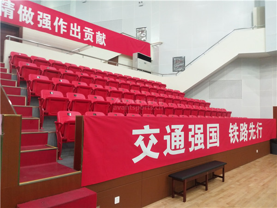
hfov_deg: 67.3
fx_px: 208
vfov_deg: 53.1
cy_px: 104
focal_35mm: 26
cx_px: 138
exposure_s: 1/33.3
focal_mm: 3.88
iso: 200
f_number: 2
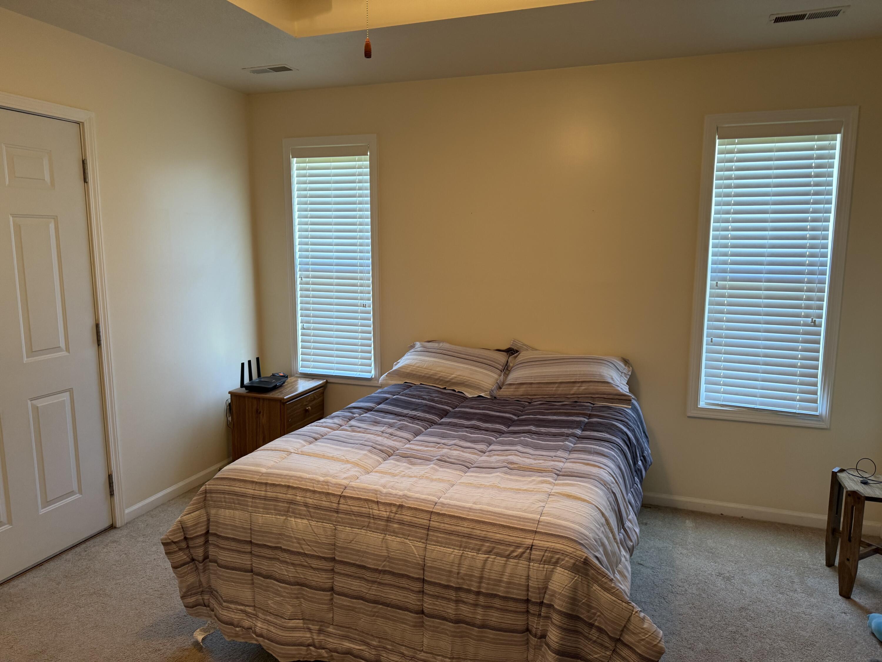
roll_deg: -1.6
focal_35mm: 24
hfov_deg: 71.6
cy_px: 331
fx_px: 612
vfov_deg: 56.8
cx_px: 441
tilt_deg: -9.4
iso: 200
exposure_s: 1/60
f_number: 1.78
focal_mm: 6.76
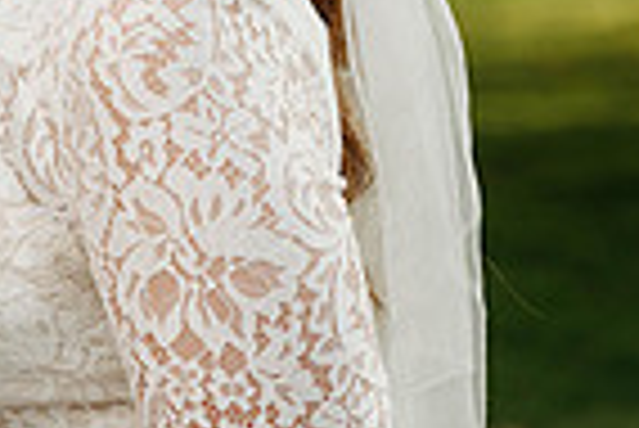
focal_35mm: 286
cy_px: -27
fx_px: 5082
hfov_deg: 7.0
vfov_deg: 4.8
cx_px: -513
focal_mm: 70
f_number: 4
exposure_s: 1/200
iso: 100
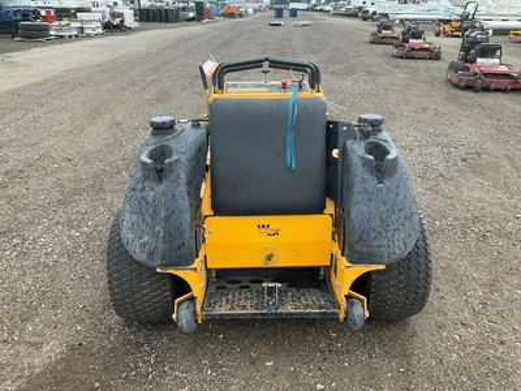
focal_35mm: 29
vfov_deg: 48.2
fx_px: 436
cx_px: 260
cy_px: 196
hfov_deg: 61.7
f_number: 1.8
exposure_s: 1/75
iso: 64
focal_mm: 3
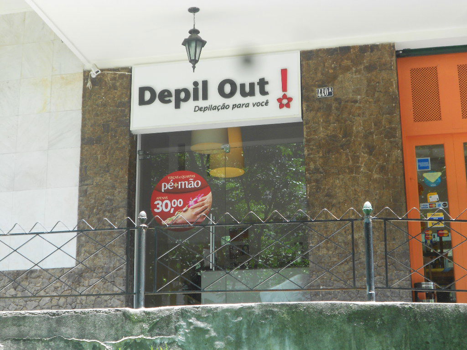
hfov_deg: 29.4
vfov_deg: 22.3
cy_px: 175
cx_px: 234
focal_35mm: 66
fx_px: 890
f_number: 5.3
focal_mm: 11.6
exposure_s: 1/40
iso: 80
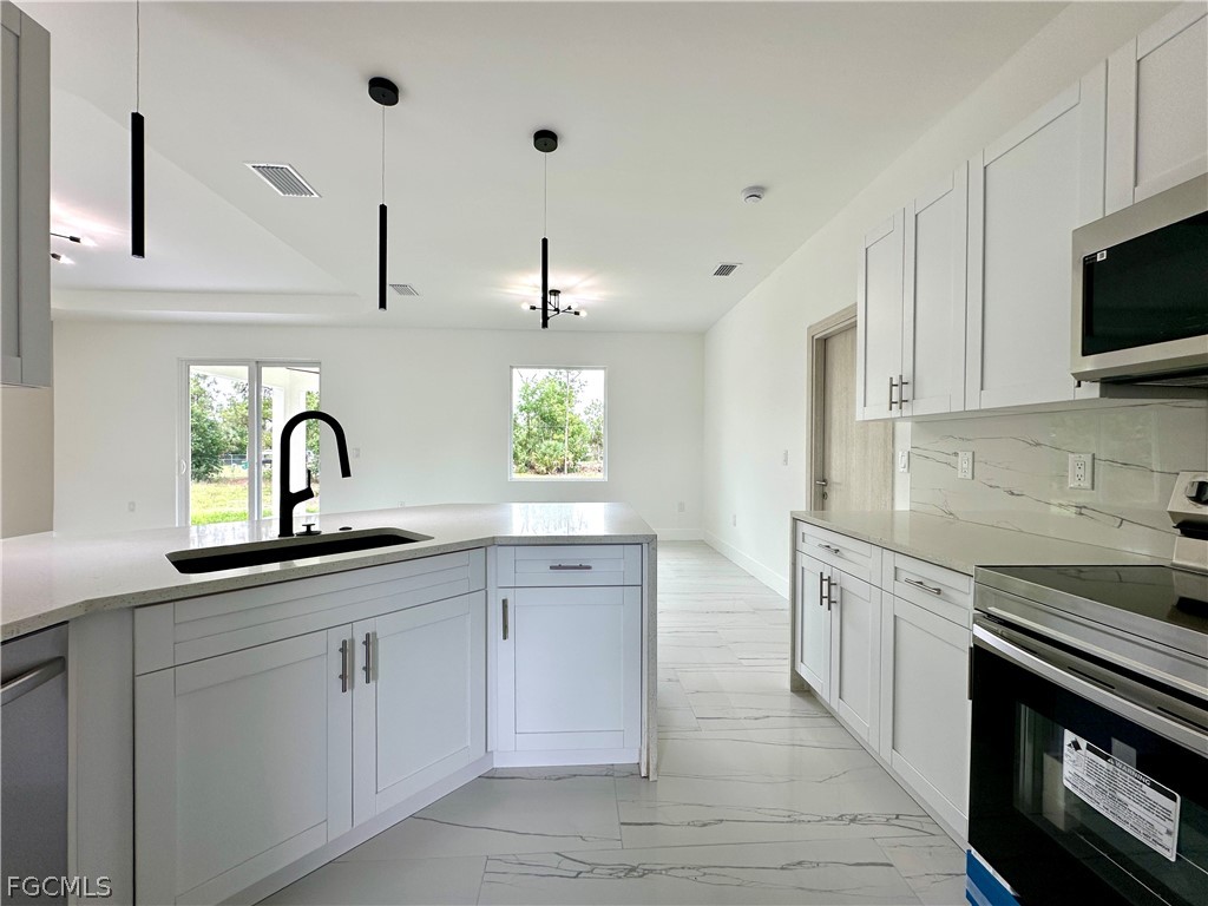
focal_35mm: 14
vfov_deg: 85.7
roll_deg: -0.4
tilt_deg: -0.2
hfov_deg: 102.1
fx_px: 489
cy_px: 453
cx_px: 604
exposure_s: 1/120
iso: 64
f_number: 2.2
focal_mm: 2.22
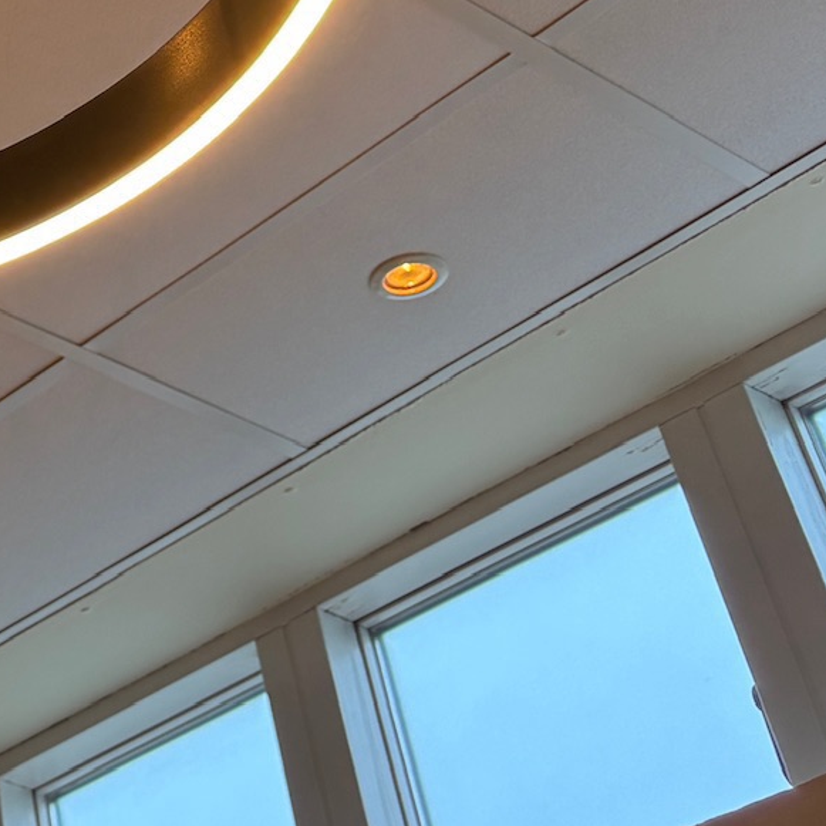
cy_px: 171
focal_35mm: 81
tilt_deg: +41.2
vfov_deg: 21.1
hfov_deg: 18.3
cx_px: -517
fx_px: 2187
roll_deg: -1.5
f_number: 1.6
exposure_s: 1/100
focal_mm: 5.96
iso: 125
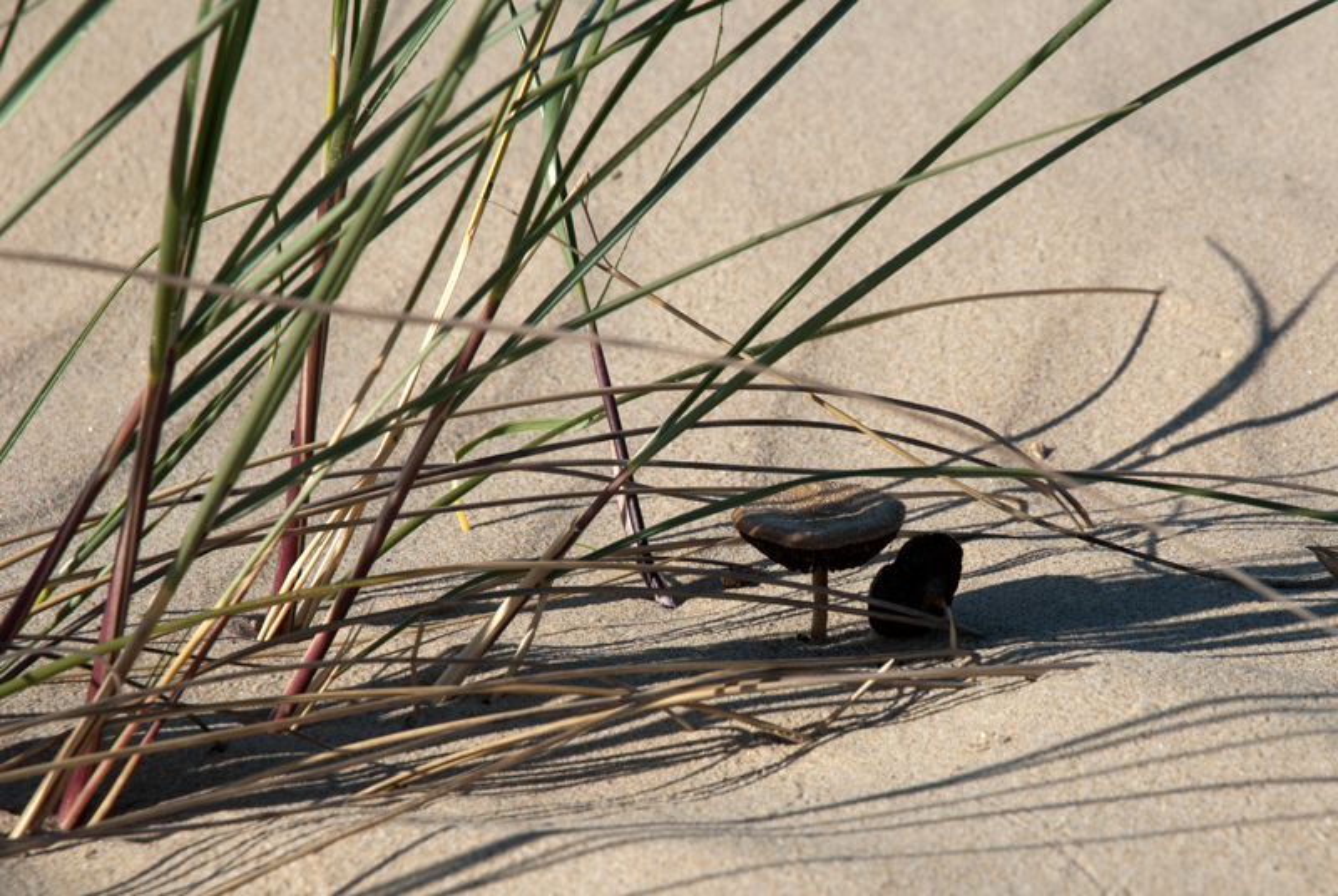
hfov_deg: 16.0
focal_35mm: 128
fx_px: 4746
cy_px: 448
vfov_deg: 10.8
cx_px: 669
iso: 100
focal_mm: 85
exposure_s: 1/125
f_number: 11
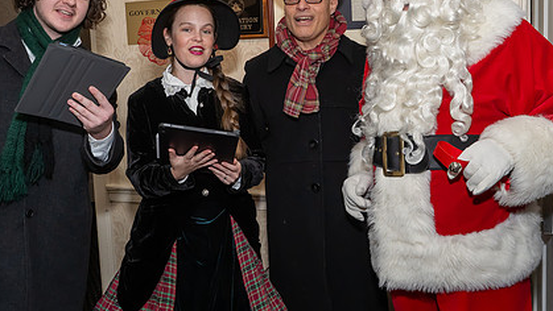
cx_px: 263
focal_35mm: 39
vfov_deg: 30.3
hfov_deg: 51.6
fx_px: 572
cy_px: 115
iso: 640
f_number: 9
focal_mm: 17
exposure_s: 1/250
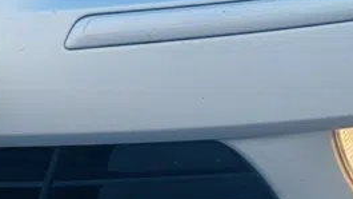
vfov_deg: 4.4
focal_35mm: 269
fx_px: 2518
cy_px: -316
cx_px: 321
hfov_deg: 8.0
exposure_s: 1/1312
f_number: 1.78
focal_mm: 6.76
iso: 64
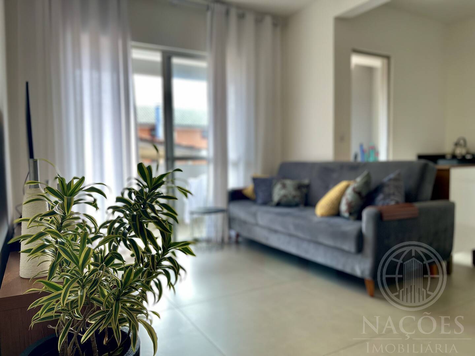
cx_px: 238
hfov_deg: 67.3
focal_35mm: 26
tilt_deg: -4.4
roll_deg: +0.7
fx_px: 357
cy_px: 178
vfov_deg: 53.1
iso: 50
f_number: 1.6
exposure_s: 1/120
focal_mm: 5.1
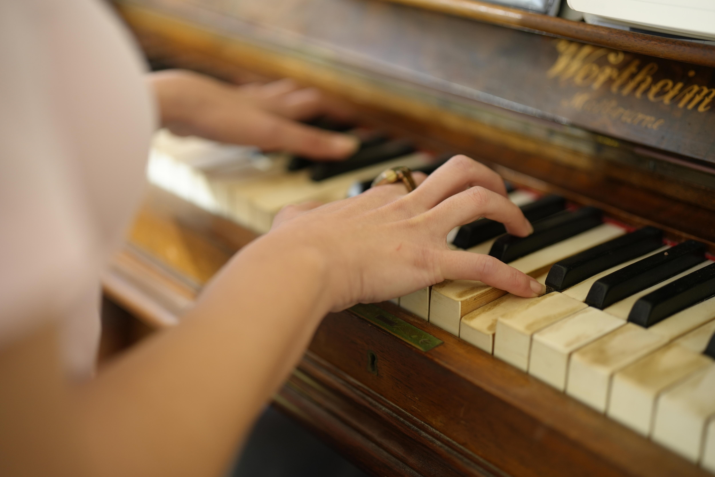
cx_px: 358
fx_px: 993
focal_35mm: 50
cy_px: 238
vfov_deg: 27.0
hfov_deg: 39.6
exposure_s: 1/250
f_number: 1.4
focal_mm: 50
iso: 400
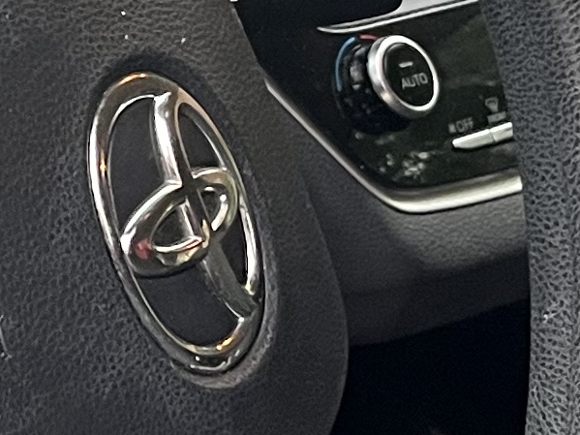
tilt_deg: -14.8
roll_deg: -2.1
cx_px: -261
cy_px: -231
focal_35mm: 175
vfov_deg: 8.3
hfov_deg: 10.9
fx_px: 2932
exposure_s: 1/74
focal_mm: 5.1
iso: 125
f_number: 1.6
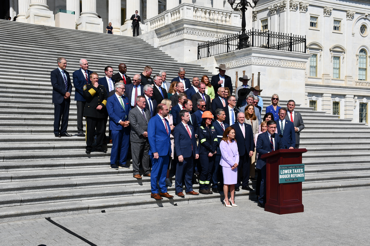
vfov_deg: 29.9
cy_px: 123
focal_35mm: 45
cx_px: 185
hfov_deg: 43.6
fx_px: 462
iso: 100
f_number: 10
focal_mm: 30
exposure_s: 1/400
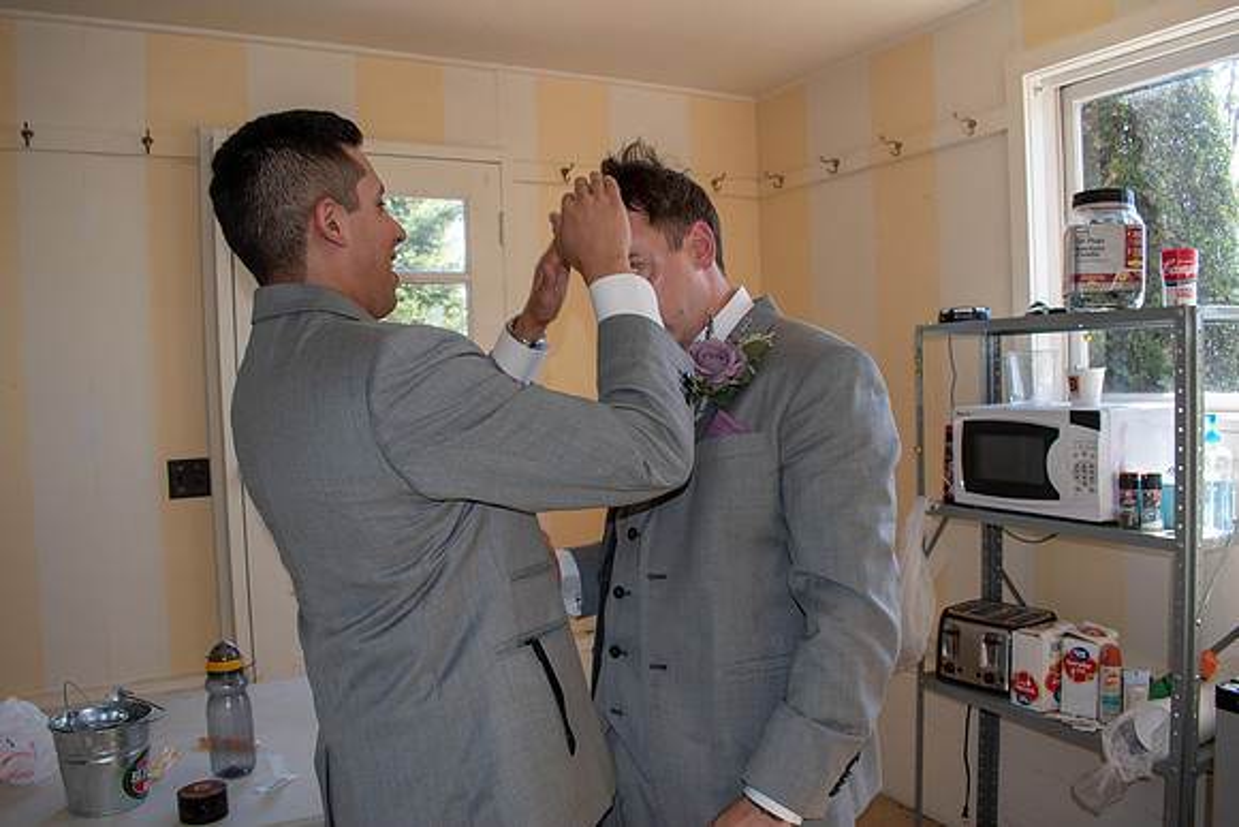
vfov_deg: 48.0
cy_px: 414
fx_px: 929
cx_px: 620
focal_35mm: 27
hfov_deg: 67.4
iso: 280
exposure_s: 1/125
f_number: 5.6
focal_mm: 18
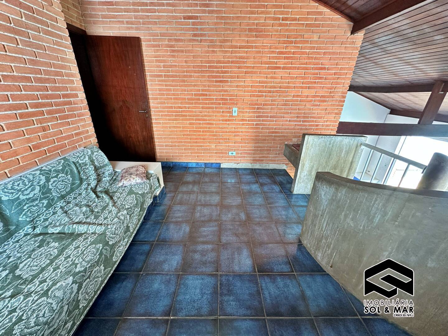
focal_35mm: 14
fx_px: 181
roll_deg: -1.9
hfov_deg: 102.1
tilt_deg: -23.7
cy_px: 168
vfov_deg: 85.7
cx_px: 224
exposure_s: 1/120
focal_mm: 2.22
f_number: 2.2
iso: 200
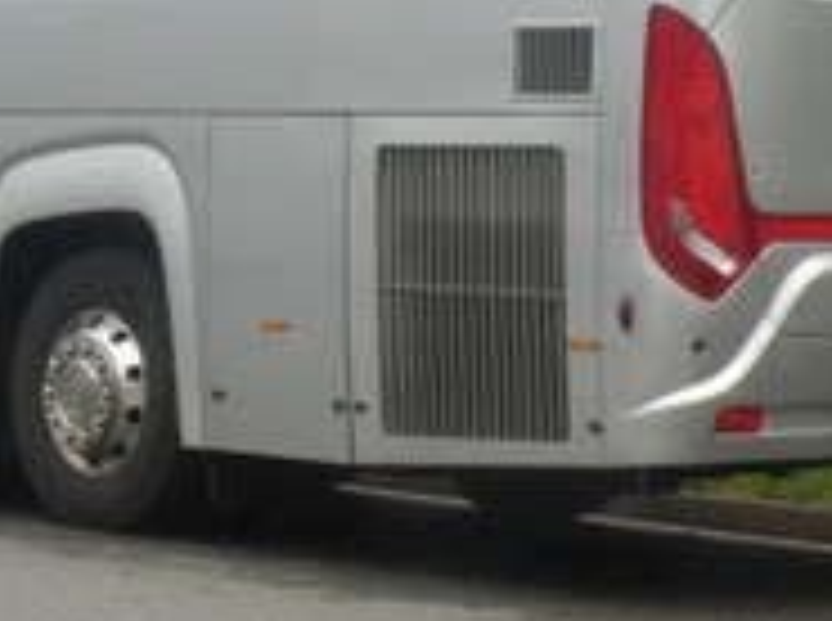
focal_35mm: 163
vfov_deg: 9.1
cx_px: -4
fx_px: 3910
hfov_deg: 12.0
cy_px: 104
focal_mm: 8.4
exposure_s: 1/80
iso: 200
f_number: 4
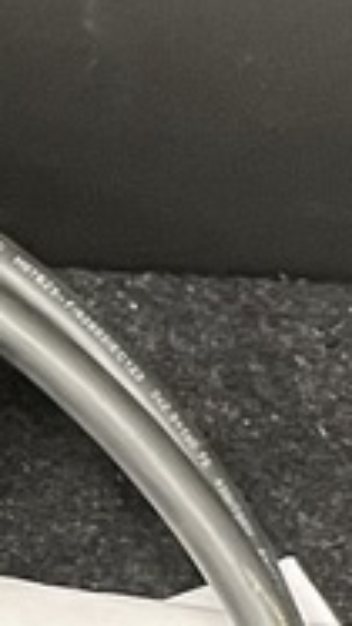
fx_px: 3622
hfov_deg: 5.3
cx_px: -704
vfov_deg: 9.7
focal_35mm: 218
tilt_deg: -61.8
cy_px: 830
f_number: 1.6
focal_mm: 4.2
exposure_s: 1/29
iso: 500
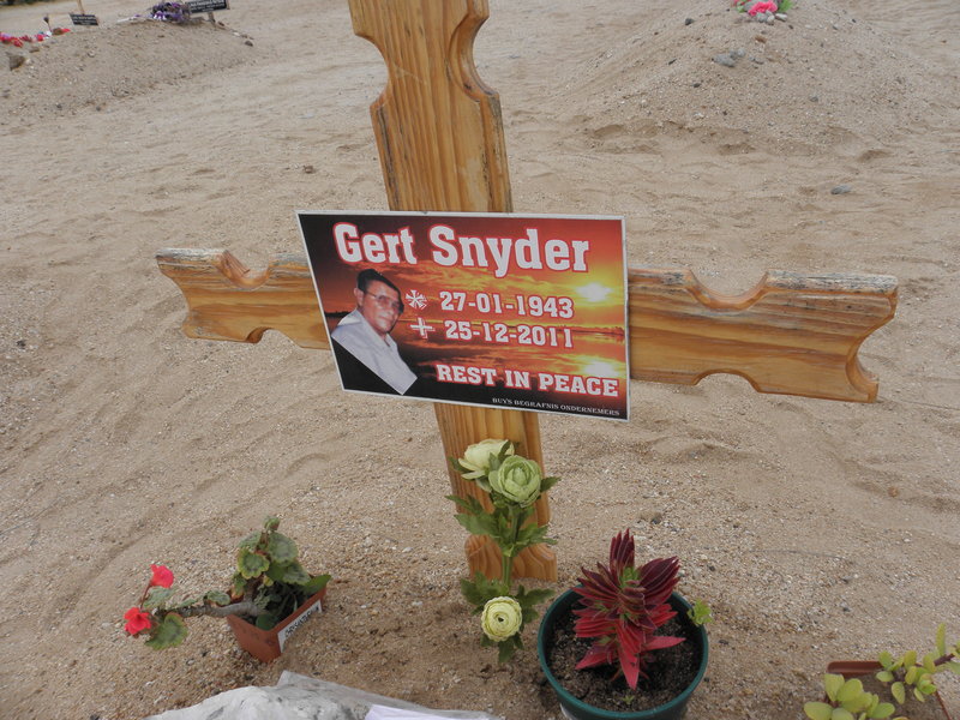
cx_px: 480
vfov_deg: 53.1
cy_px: 360
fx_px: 721
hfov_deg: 67.3
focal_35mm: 26
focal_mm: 4.6
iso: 64
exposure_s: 1/60
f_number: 4.5
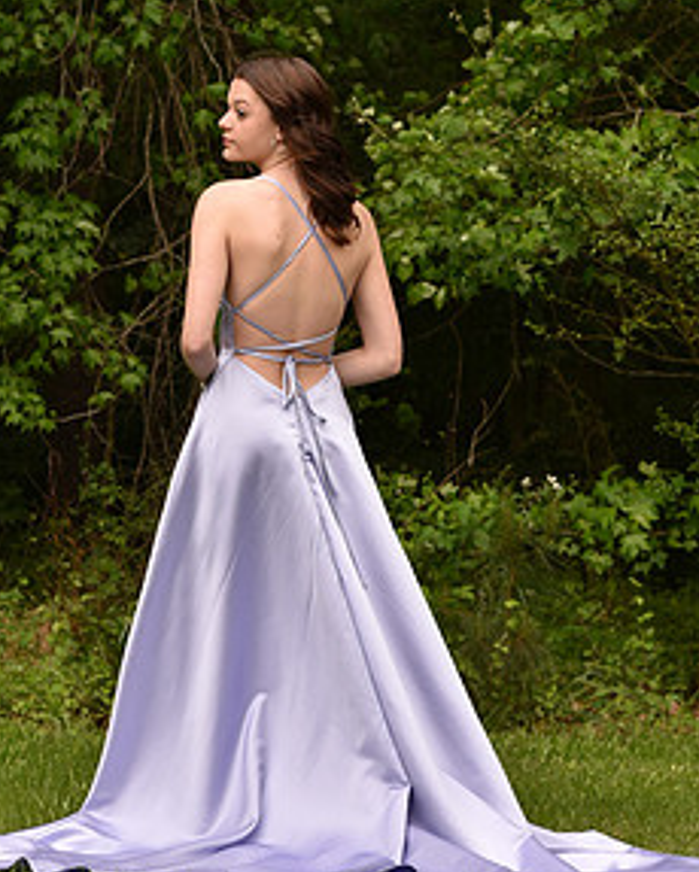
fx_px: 4159
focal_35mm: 161
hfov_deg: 9.6
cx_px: 248
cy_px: 307
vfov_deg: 12.0
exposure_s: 1/320
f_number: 6.3
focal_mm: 85
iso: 200
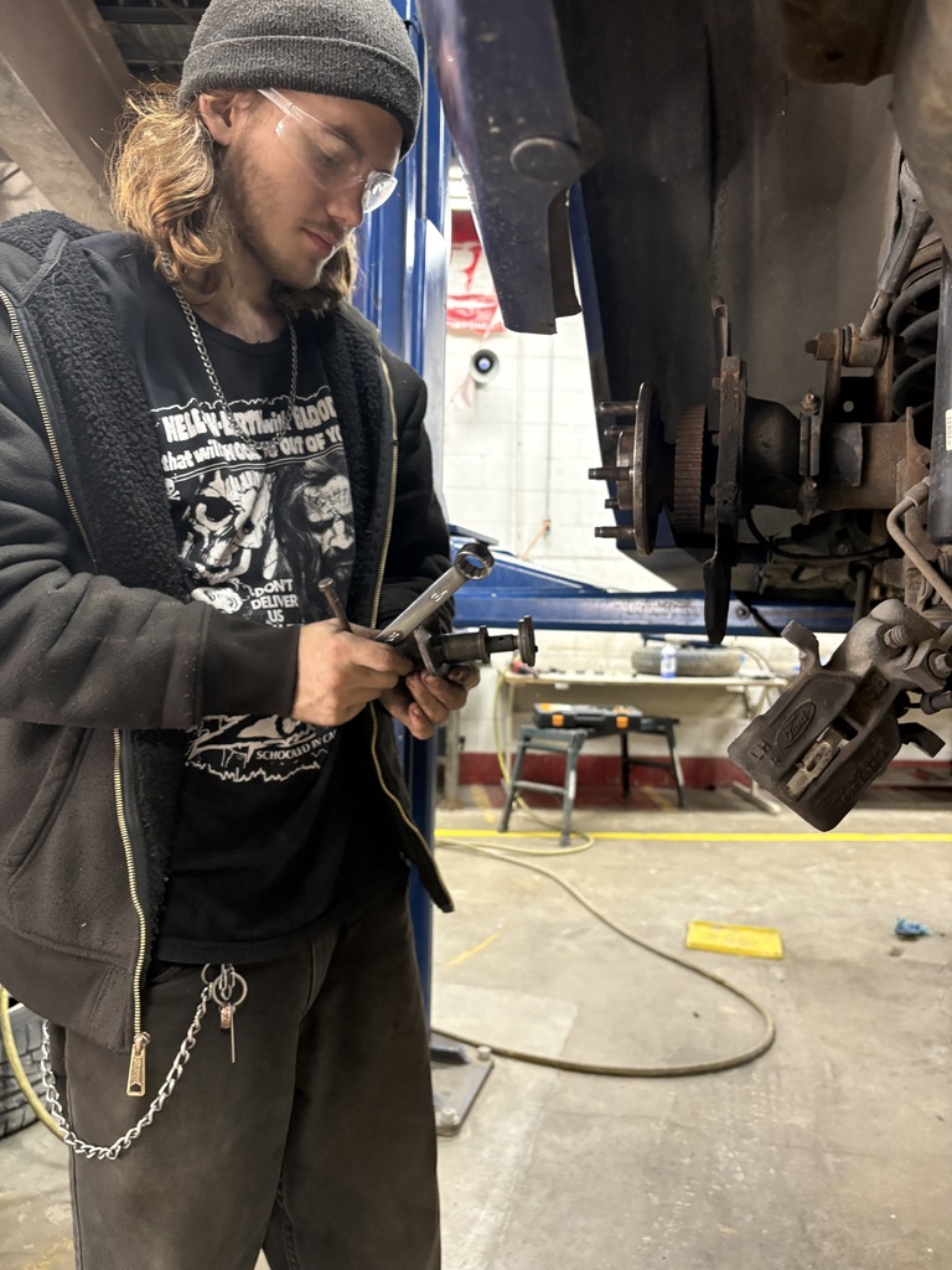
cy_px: 635
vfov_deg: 67.3
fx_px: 953
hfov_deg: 53.1
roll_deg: -1.8
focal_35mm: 26
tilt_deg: -1.3
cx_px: 476
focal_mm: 5.96
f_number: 1.6
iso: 250
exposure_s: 1/60
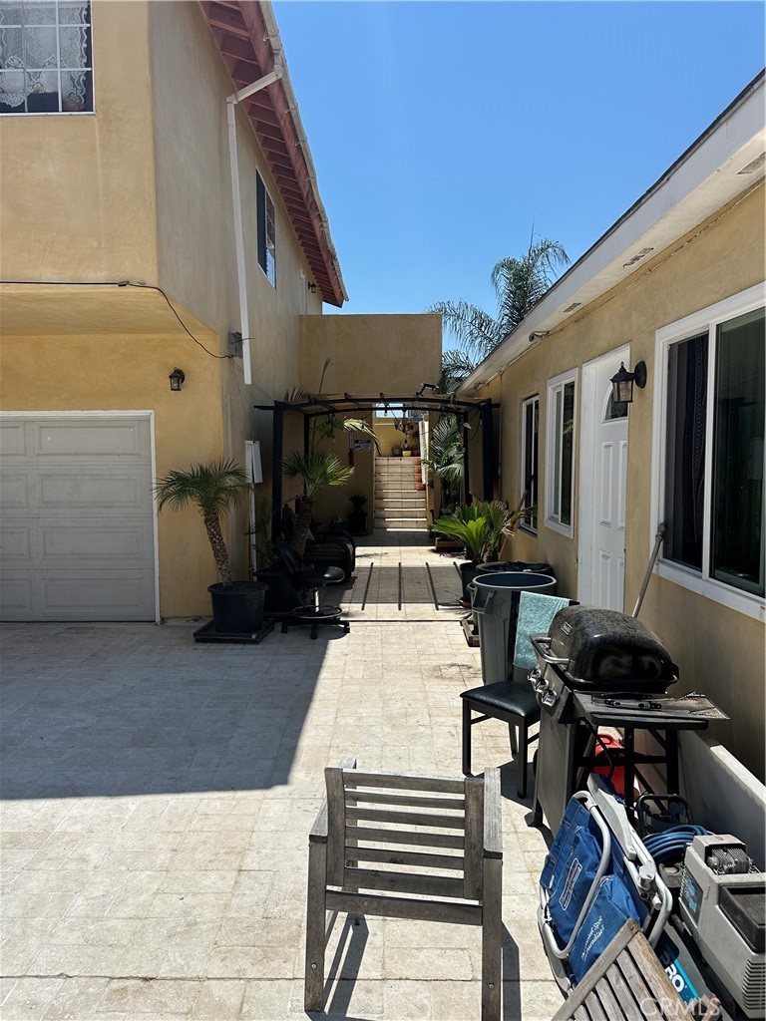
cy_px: 510
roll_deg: +0.0
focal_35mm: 24
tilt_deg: -2.3
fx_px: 708
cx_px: 383
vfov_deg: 71.6
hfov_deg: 56.8
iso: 80
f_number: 1.78
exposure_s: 1/8197
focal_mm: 6.86
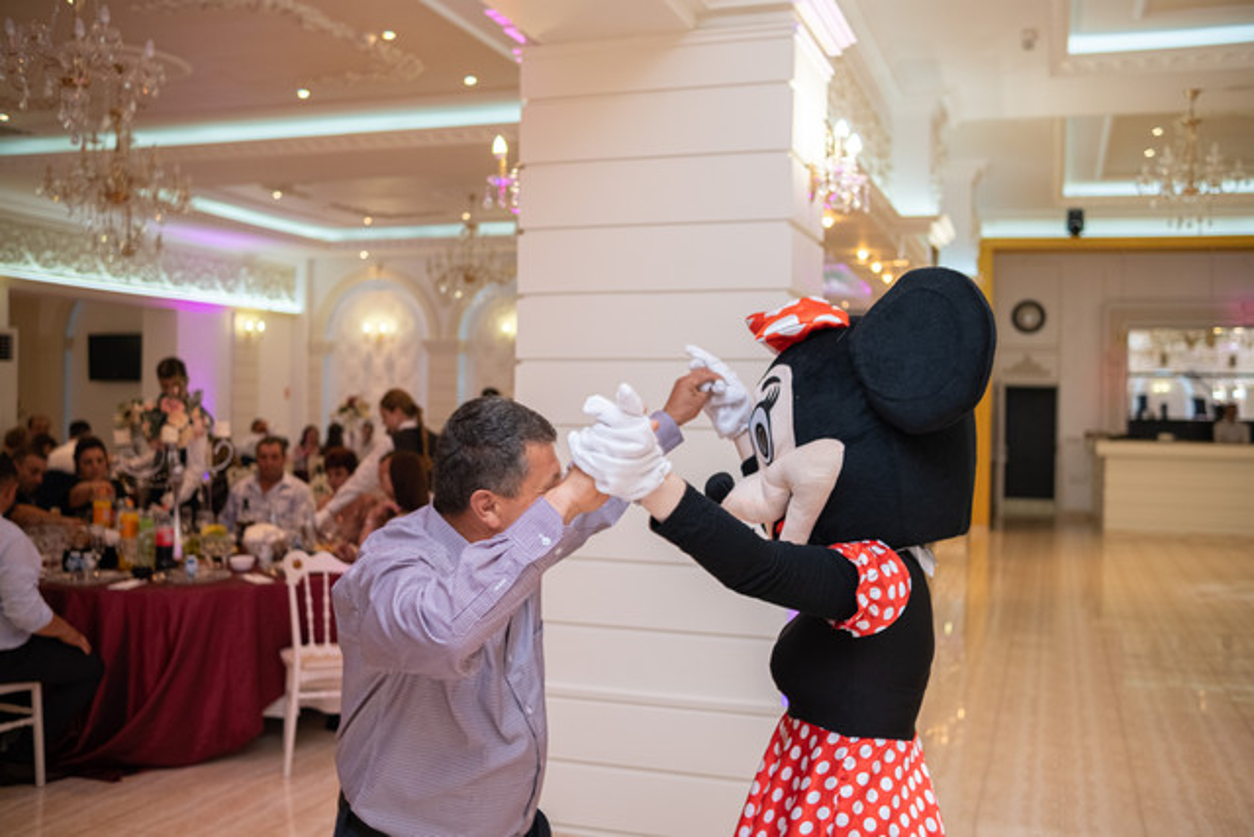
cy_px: 418
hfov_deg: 54.4
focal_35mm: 35
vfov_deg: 37.9
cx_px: 627
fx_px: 1219
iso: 800
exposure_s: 1/125
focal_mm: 23
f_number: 2
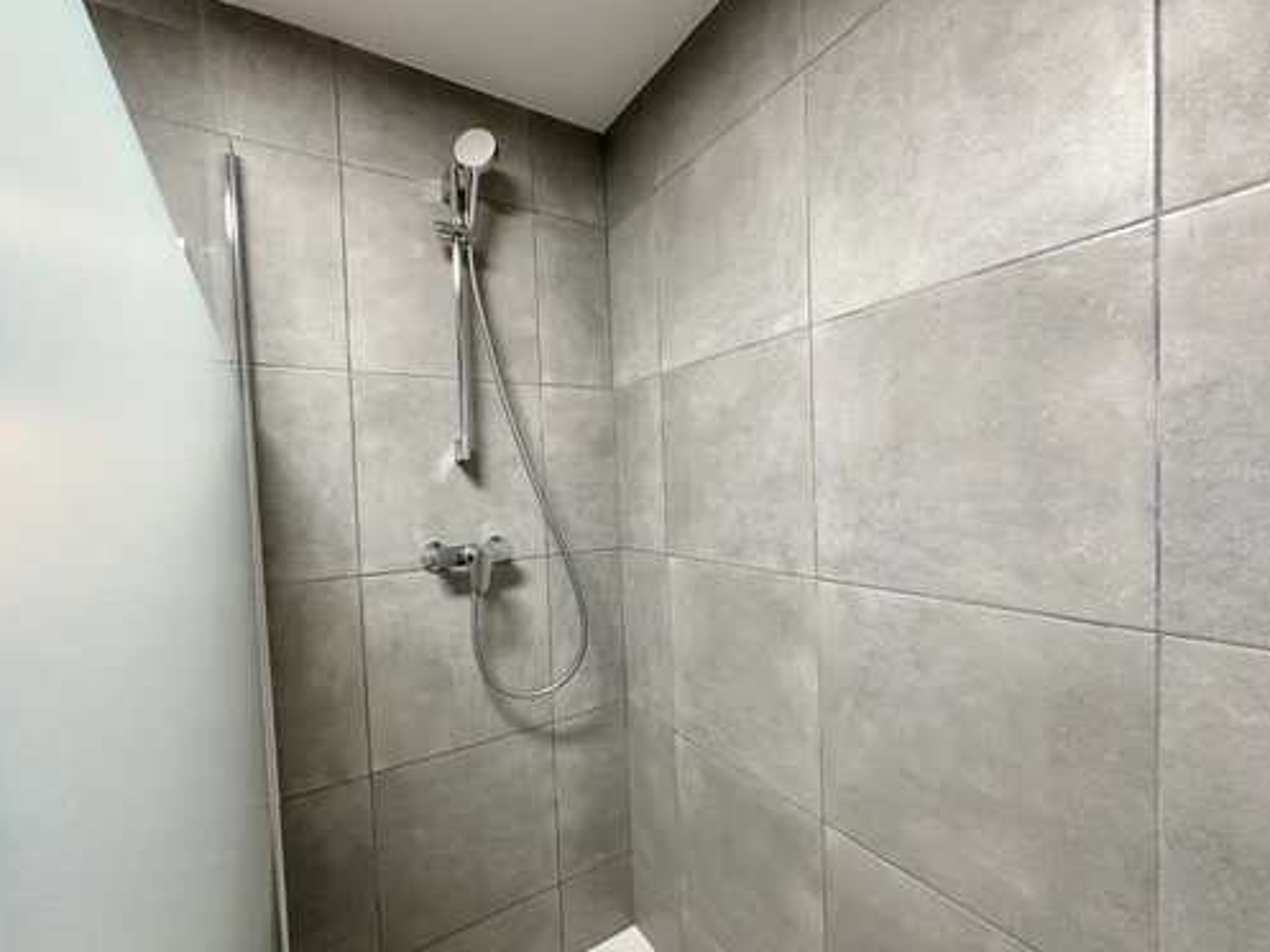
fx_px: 550
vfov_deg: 81.7
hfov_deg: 98.1
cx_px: 620
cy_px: 503
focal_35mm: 15
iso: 320
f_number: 2.2
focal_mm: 2.22
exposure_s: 1/50
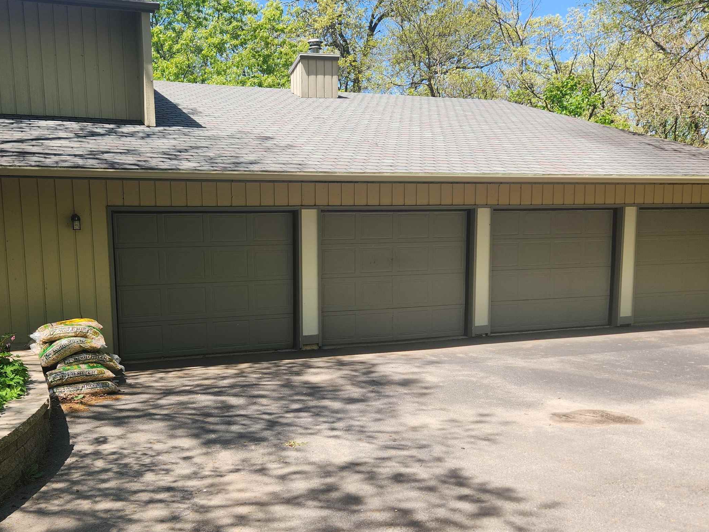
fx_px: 696
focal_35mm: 34
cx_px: 283
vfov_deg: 41.5
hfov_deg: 53.6
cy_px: 332
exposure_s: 1/697
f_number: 1.8
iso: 20
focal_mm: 5.4
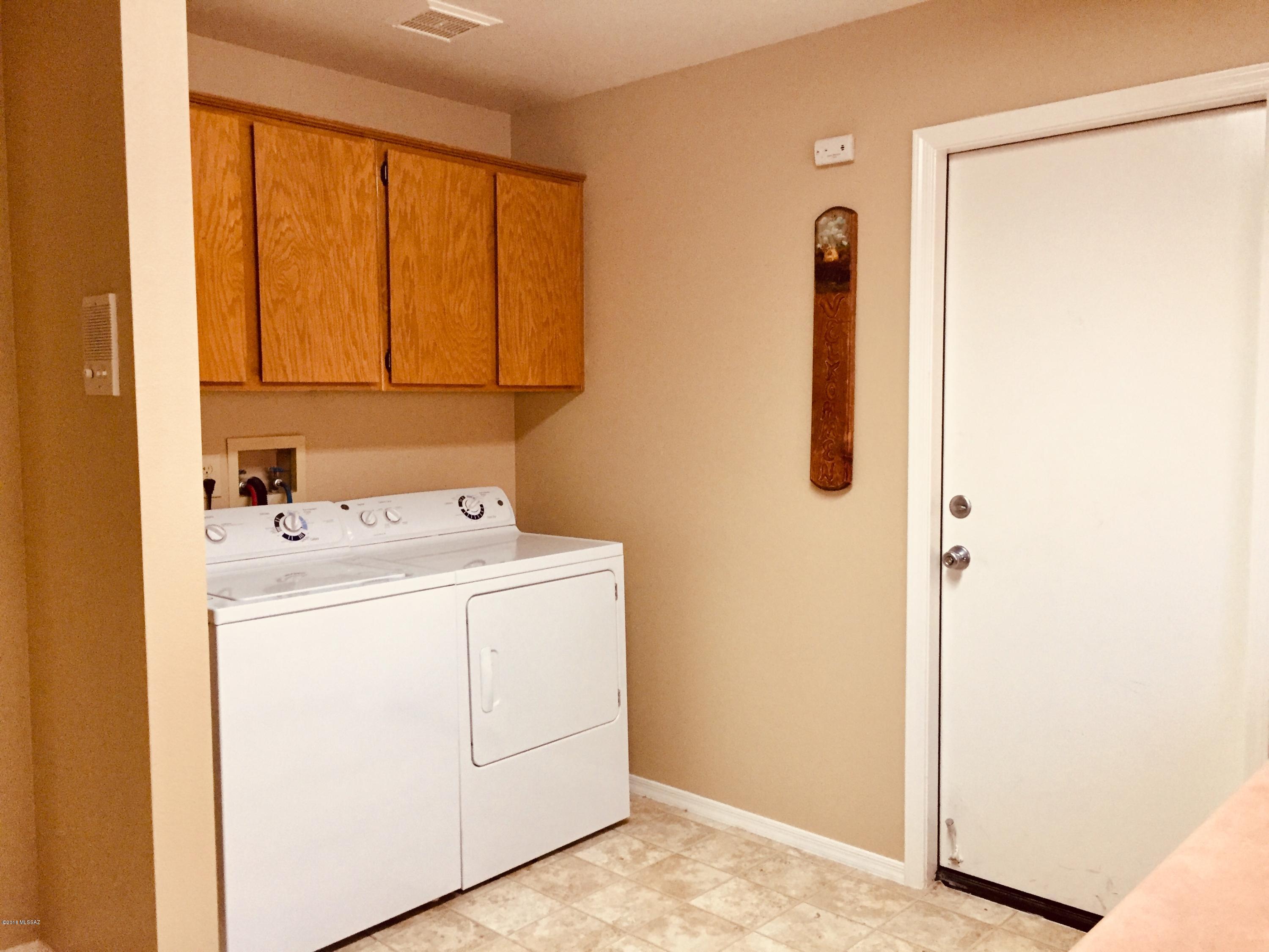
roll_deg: +0.1
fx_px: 1063
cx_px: 634
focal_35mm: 29
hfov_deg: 61.7
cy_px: 476
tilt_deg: -5.6
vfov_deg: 48.2
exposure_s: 1/30
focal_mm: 4.15
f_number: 2.2
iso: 160
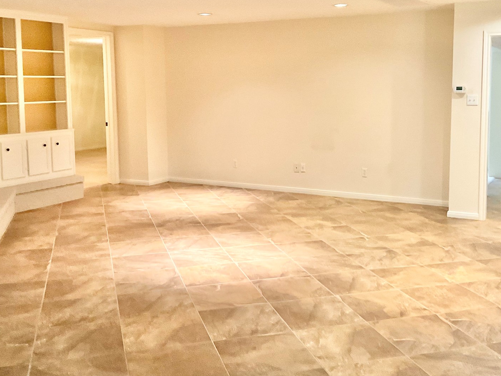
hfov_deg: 44.8
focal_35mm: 42
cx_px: 269
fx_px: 608
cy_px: 139
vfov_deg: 34.2
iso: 200
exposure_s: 1/60
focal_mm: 3
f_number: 1.8
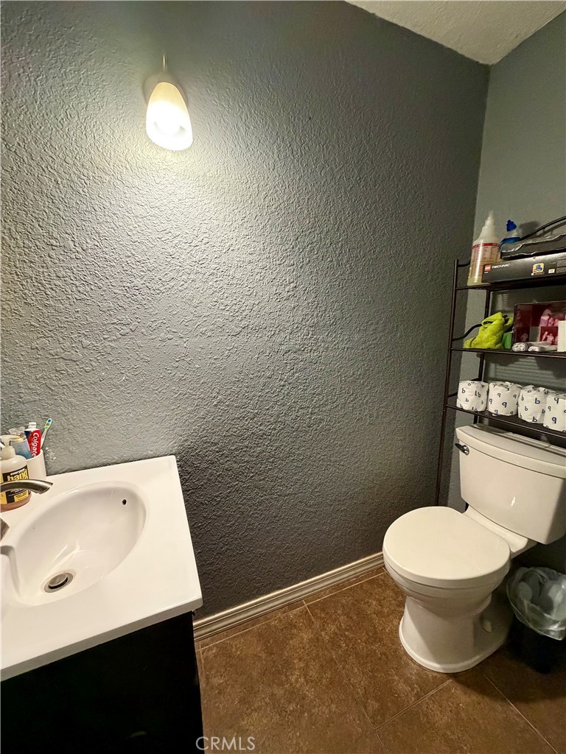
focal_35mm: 14
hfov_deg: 85.7
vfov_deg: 102.1
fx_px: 305
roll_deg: +0.3
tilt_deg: -9.5
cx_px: 283
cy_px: 377
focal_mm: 2.22
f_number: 2.2
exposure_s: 1/60
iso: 500
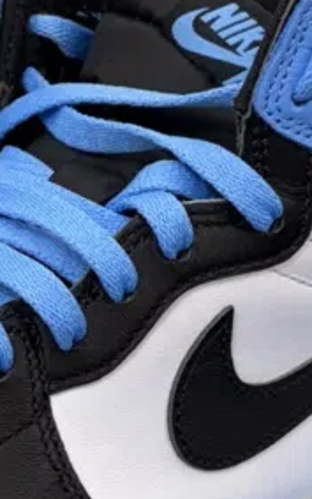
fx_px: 1809
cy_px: 304
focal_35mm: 133
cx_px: -83
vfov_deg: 15.7
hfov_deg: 9.7
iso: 160
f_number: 1.6
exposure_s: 1/50
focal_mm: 5.96
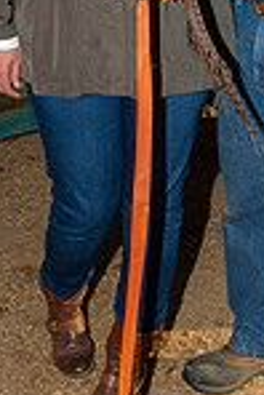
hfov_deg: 15.5
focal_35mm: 88
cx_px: 199
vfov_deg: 22.3
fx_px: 966
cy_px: 13
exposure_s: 1/160
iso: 50
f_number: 6.3
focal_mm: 29
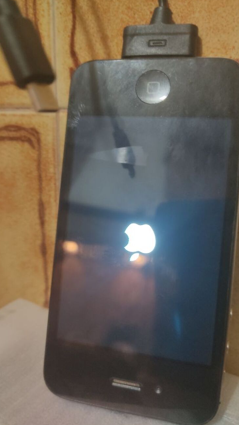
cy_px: 213
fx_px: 327
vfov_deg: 66.1
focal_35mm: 29
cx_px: 117
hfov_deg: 40.2
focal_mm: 4.74
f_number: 1.79
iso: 701
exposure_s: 1/17
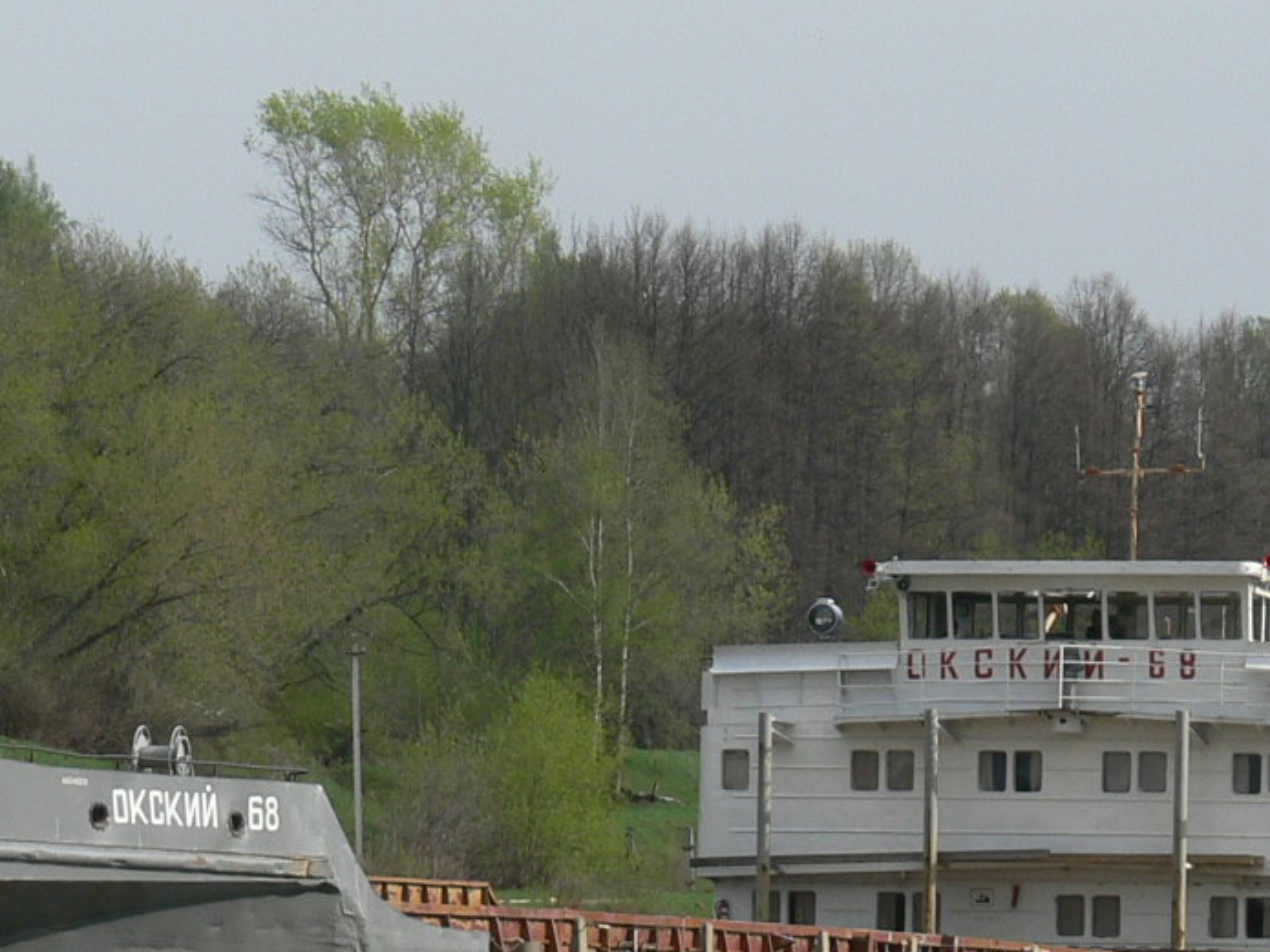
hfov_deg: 5.0
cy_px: 713
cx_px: 517
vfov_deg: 3.8
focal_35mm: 396
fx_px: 14526
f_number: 5.6
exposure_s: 1/160
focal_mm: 28.5
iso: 80
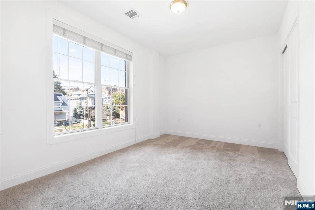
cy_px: 105
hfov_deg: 96.7
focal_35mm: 16
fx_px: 140
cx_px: 158
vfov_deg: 73.8
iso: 400
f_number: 18
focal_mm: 16
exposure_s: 1/250
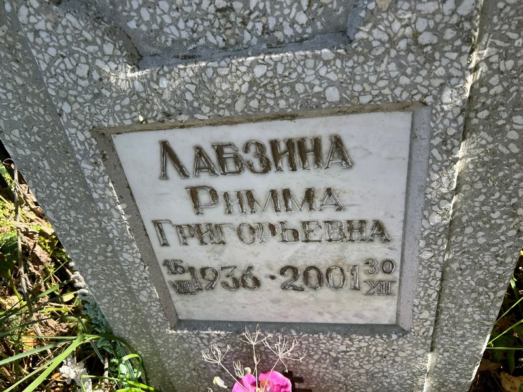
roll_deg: +1.5
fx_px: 393
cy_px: 196
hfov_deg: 67.3
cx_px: 262
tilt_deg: -38.7
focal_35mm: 26
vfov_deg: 53.1
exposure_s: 1/743
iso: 50
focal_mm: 5.7
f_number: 1.5
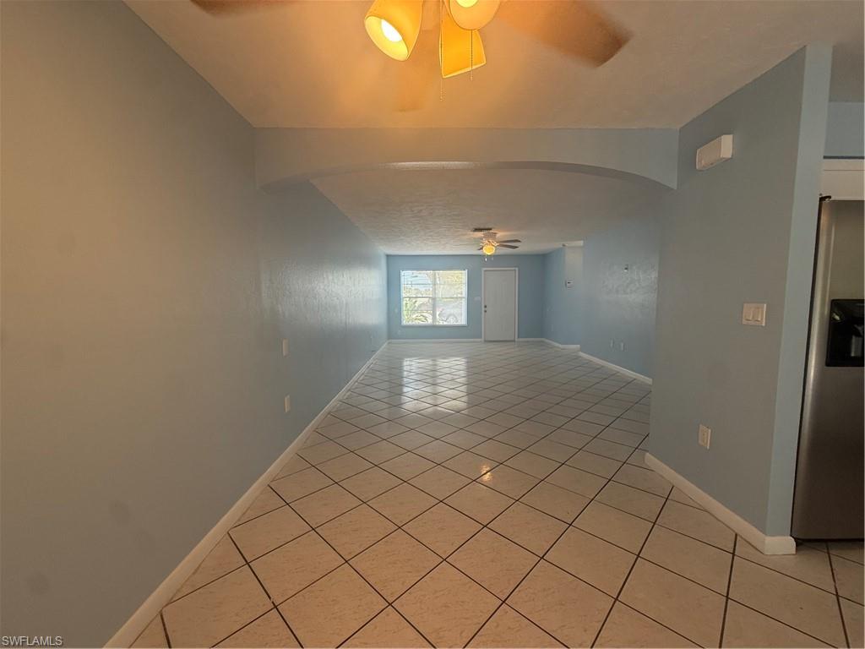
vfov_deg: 85.7
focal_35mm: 14
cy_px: 324
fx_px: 350
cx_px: 432
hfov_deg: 102.1
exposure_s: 1/120
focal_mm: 2.22
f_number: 2.2
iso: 160
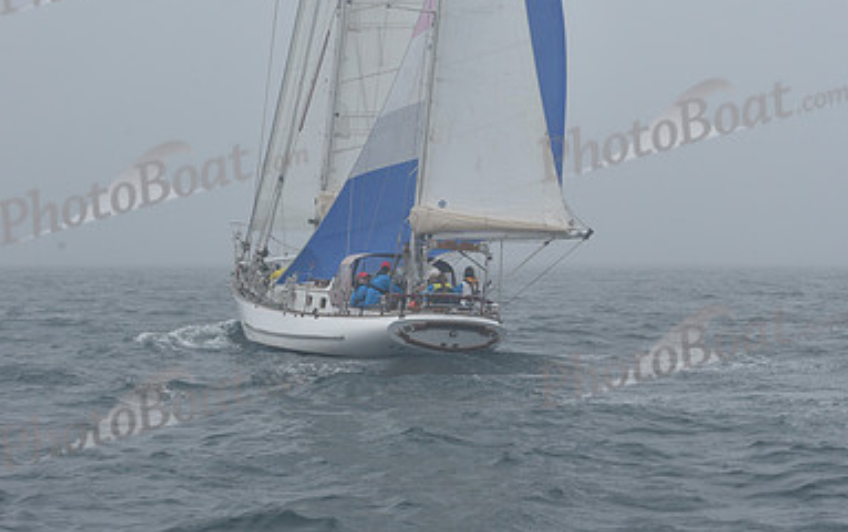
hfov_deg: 19.3
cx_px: 424
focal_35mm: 108
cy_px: 42
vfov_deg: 12.0
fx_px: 2498
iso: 250
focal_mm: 70
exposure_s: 1/800
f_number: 10
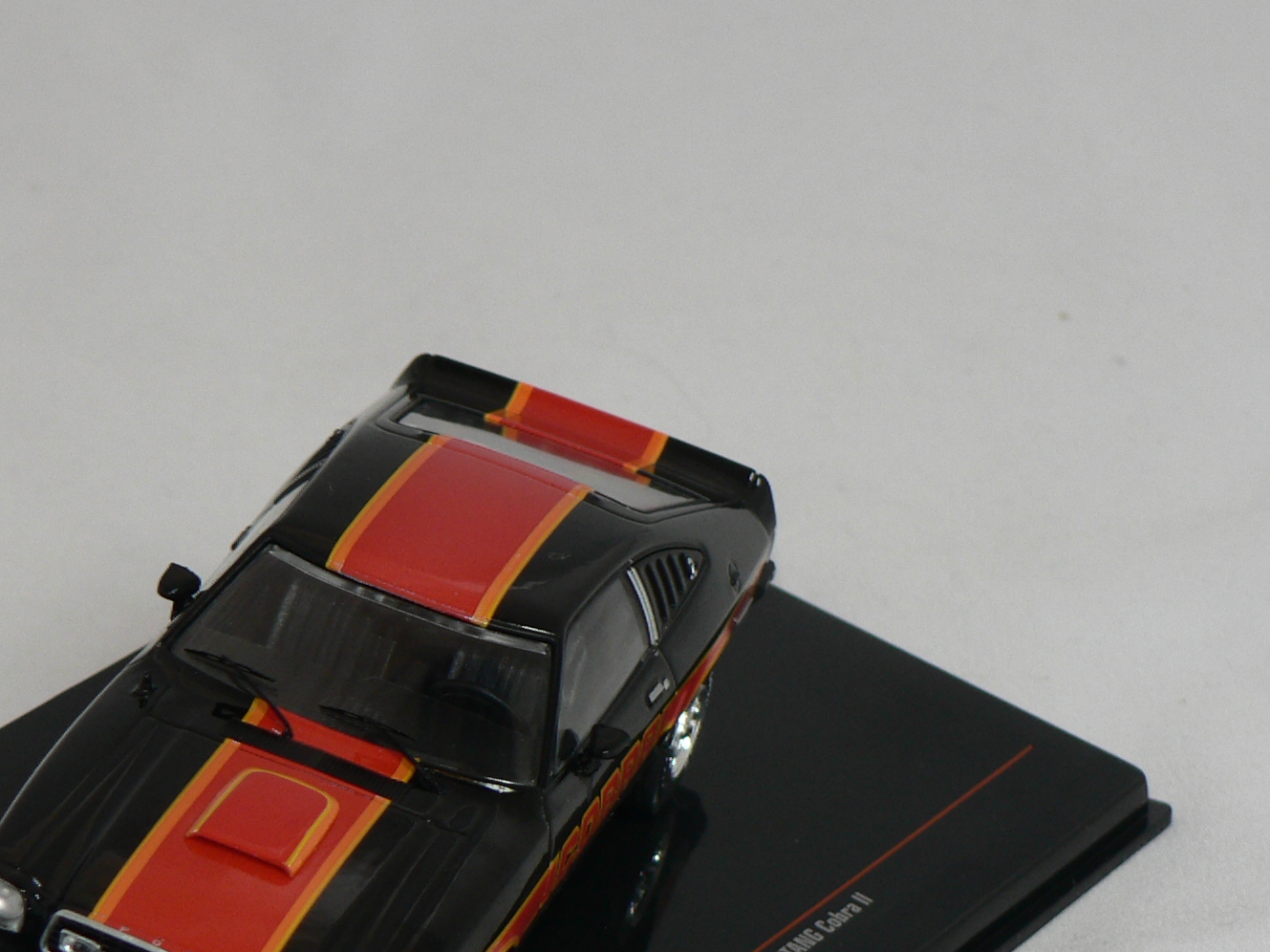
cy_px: 662
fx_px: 5795
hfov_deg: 12.5
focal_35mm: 158
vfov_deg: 9.4
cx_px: 378
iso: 80
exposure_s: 1/60
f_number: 3.2
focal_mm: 13.7
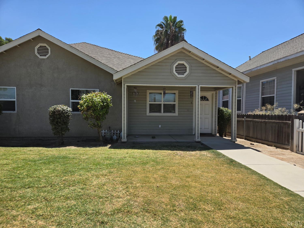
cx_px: 152
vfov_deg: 58.9
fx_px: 202
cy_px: 114
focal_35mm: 23
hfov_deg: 73.9
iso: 80
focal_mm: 5.4
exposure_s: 1/4559
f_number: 1.8
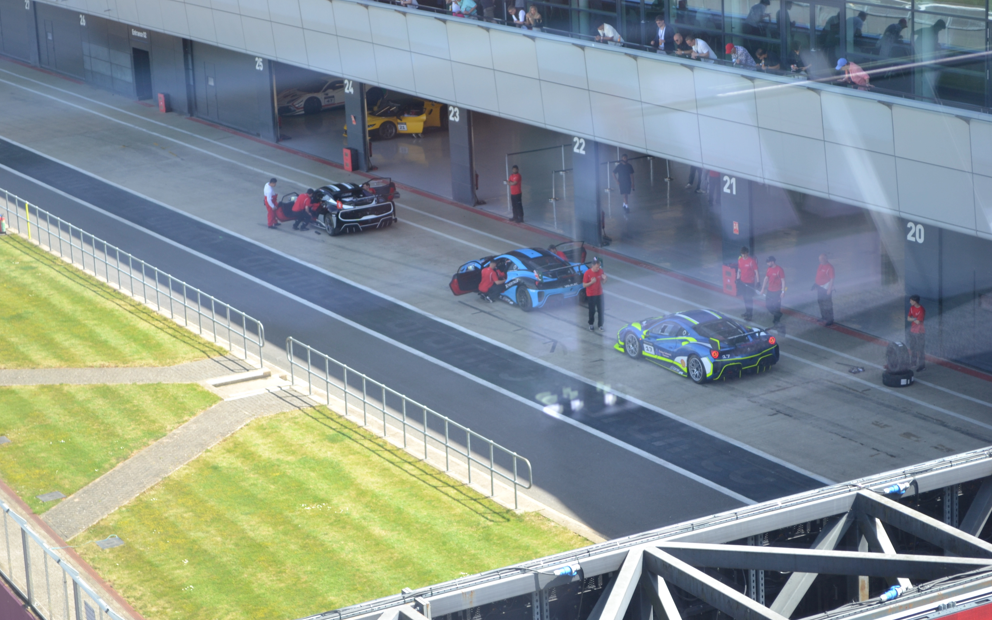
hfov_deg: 24.5
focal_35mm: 85
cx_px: 496
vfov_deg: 15.5
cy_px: 310
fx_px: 2285
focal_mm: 55
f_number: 5.6
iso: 180
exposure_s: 1/125
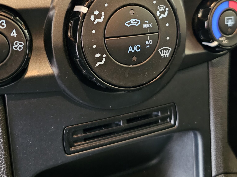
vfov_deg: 35.3
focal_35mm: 39
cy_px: 29
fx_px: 267
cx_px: 114
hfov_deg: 47.9
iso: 1250
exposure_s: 1/20
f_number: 1.7
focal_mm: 6.3
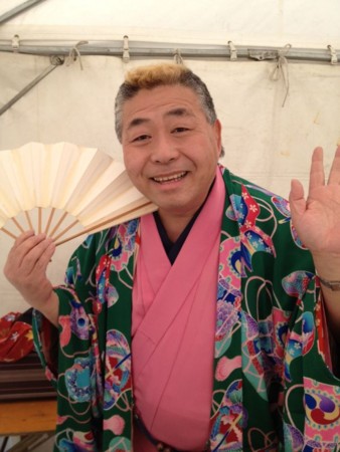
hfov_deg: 40.7
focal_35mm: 35
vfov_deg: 52.6
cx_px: 170
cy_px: 226
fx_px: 458
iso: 64
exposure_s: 1/358
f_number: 2.4
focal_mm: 4.28
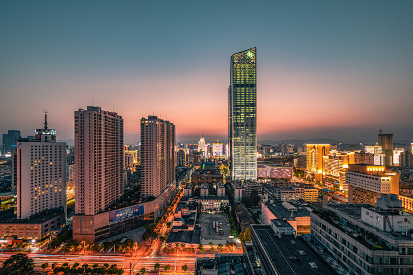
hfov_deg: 104.3
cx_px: 206
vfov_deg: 81.1
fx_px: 161
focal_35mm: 14
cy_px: 138
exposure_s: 8
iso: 100
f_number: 14
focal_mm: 14
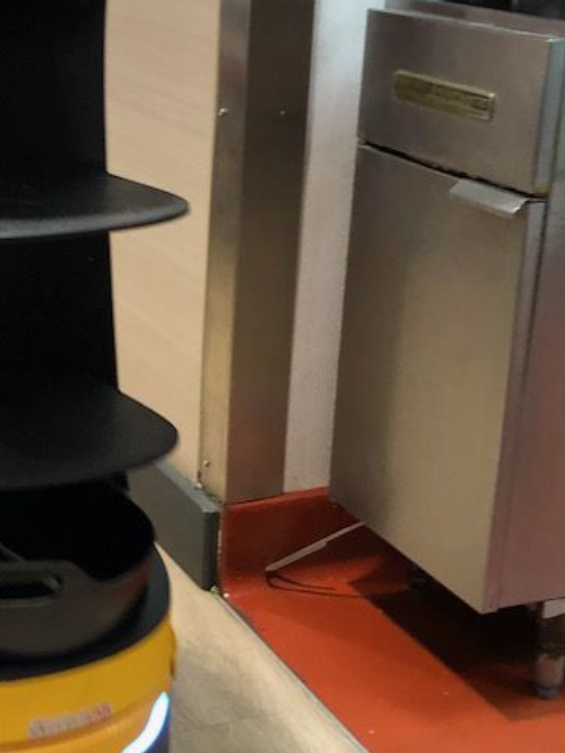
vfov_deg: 33.1
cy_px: 287
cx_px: 111
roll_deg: -2.9
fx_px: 1263
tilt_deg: -19.9
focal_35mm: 58
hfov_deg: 24.8
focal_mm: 3.99
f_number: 1.8
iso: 64
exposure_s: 1/15
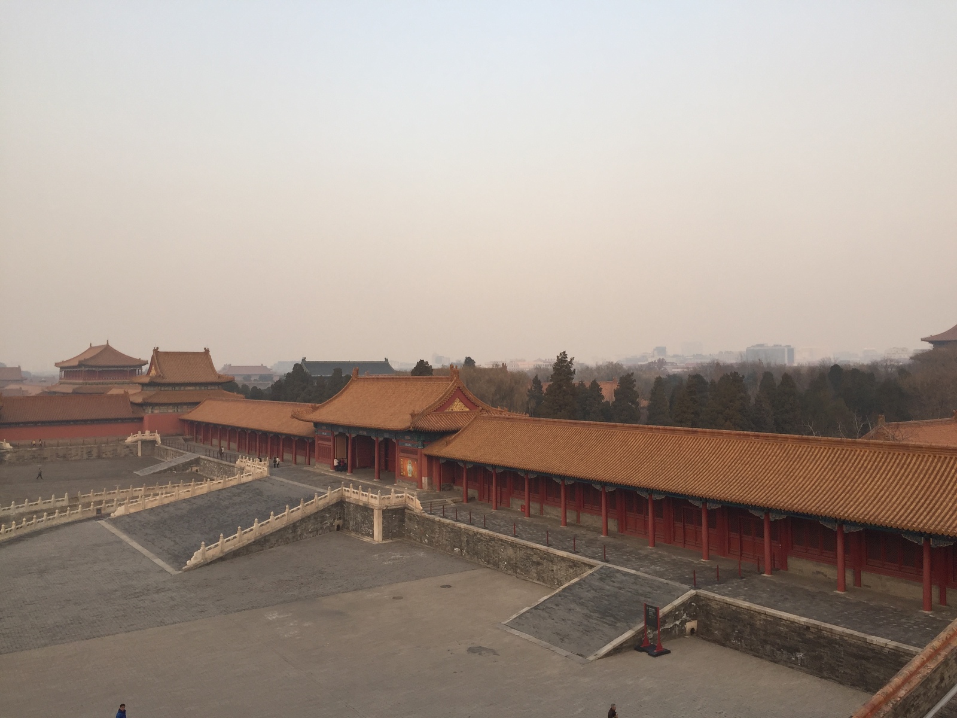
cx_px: 478
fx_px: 802
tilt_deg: +1.0
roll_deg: +0.9
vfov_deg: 48.2
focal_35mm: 29
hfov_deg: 61.7
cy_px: 359
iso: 32
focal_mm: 4.15
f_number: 2.2
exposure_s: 1/421
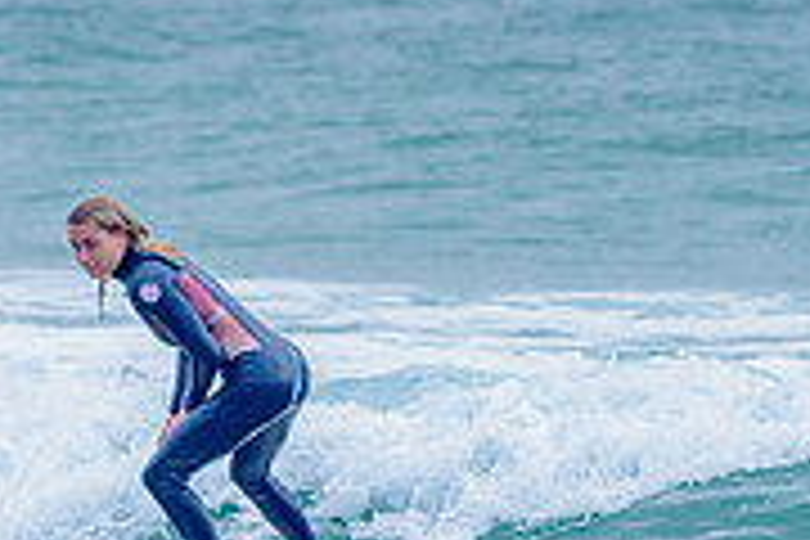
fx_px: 44502
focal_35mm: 1978
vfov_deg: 0.7
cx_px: 83
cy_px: 441
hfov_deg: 1.0
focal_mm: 500
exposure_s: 1/2000
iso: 360
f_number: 5.6
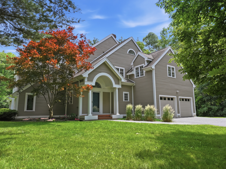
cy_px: 84
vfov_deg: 56.8
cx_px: 113
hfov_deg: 71.6
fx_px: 157
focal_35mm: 24
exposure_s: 1/120
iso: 100
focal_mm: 12.3
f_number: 7.1
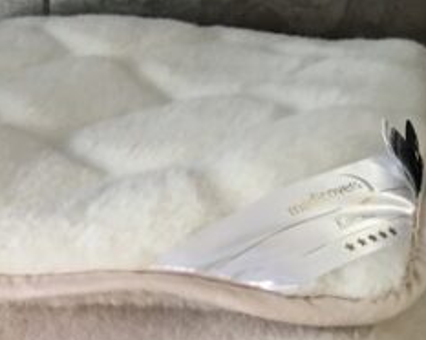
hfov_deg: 24.7
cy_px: 395
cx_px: -11
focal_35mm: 73
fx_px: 920
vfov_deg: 19.8
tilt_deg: -28.7
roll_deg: +6.0
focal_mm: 4.15
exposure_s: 1/33
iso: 125
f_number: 2.2
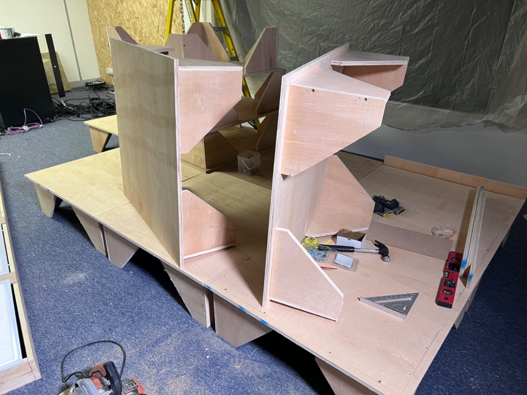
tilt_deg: -28.4
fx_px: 396
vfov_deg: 53.1
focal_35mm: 26
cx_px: 264
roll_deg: -0.4
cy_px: 198
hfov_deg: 67.3
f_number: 1.5
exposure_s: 1/50
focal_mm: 5.7
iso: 80
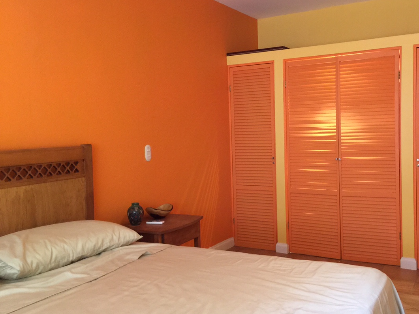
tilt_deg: -1.6
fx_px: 424
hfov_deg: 52.3
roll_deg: -0.9
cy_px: 155
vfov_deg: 40.7
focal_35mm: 35
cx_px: 252
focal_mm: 4.15
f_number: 2.2
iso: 100
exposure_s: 1/8
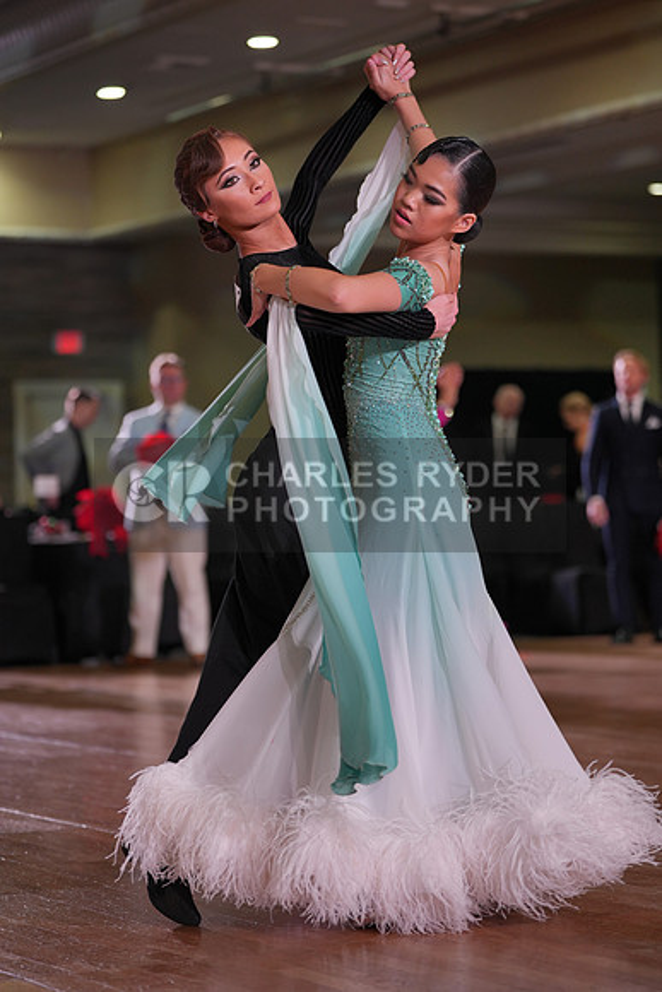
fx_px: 2674
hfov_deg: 14.1
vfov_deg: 21.0
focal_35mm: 97
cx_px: 331
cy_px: 496
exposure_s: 1/400
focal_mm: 97
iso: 640
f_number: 2.8
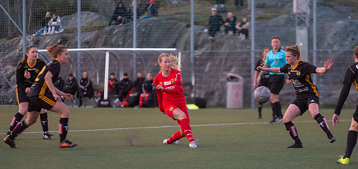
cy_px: 119
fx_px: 1839
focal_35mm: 201
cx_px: 179
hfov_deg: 11.1
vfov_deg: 5.3
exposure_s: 1/640
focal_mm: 185
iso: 5000
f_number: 3.2
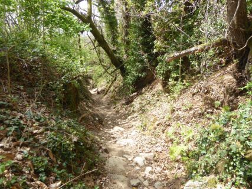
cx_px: 126
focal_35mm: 25
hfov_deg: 69.4
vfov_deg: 54.9
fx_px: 182
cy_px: 94
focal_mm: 4.3
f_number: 3.3
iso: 100
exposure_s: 1/160
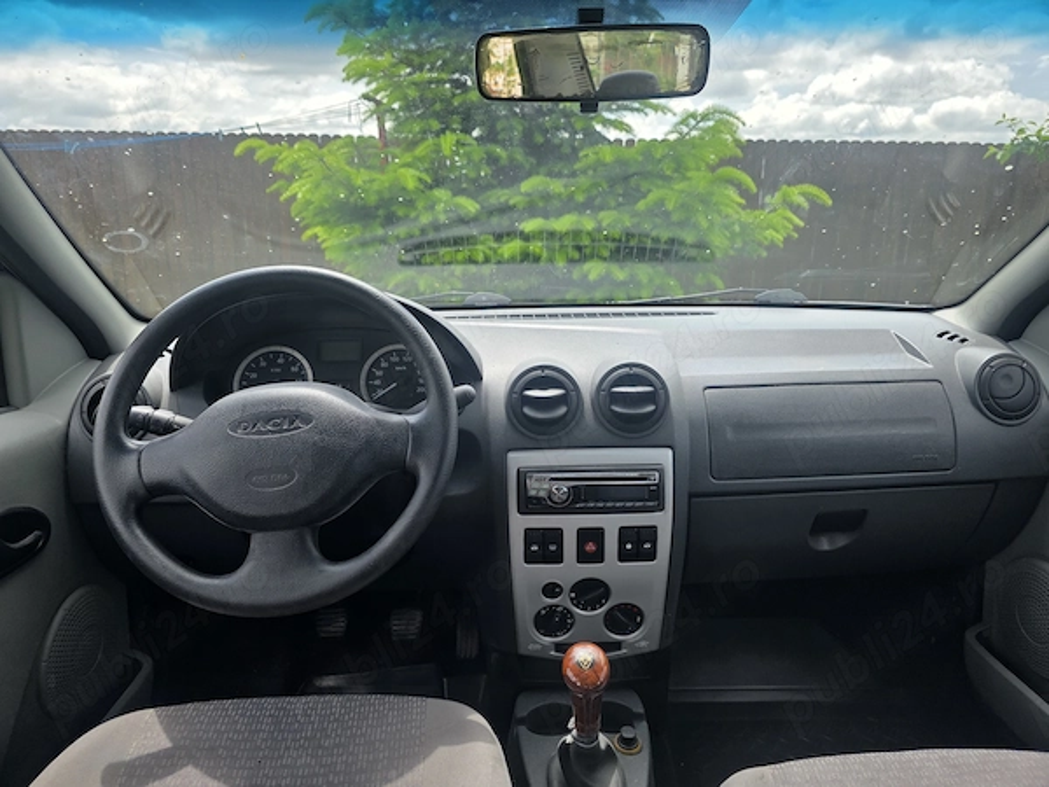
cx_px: 524
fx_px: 697
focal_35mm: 23
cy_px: 394
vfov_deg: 58.9
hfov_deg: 73.9
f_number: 1.7
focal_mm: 6.3
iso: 80
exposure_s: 1/2346
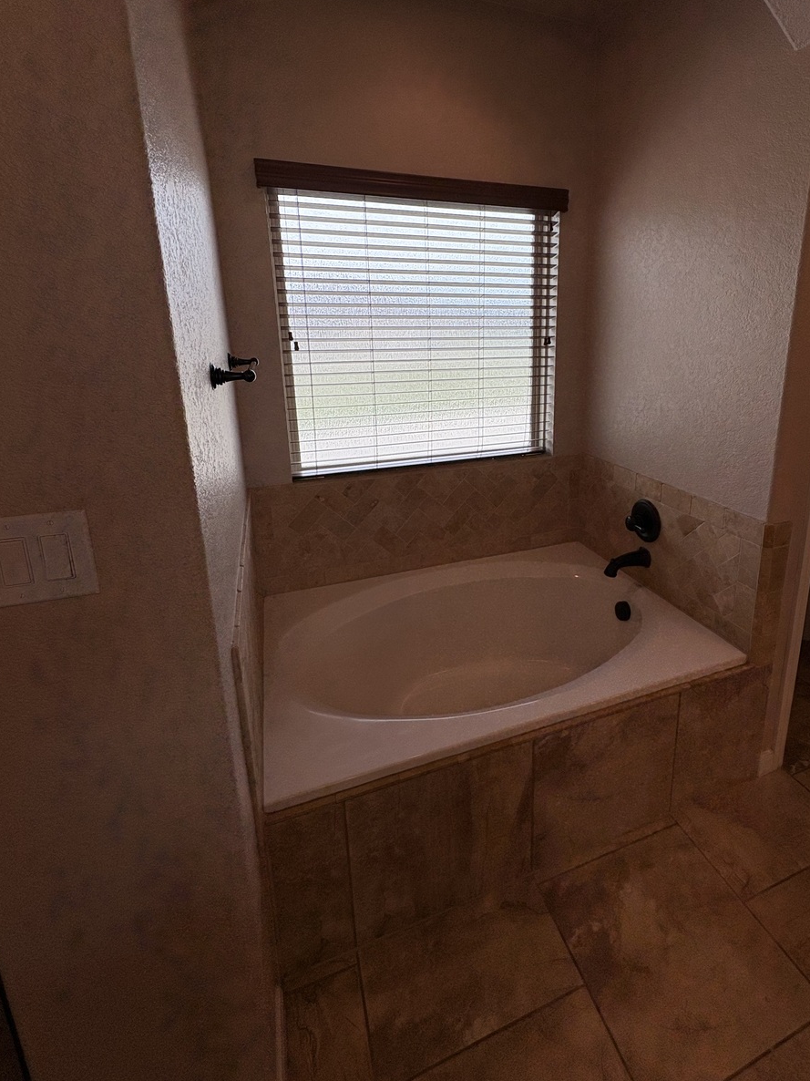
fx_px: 531
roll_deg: -0.1
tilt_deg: -11.6
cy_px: 454
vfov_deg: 90.3
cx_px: 481
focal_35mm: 17
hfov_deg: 74.0
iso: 40
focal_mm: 2.22
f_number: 2.2
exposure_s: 1/256
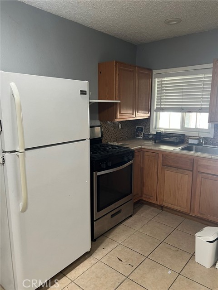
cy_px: 145
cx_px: 109
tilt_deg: -9.8
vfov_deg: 67.3
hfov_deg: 53.1
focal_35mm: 26
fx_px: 218
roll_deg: -1.0
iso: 160
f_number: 1.5
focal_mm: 5.7
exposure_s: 1/60
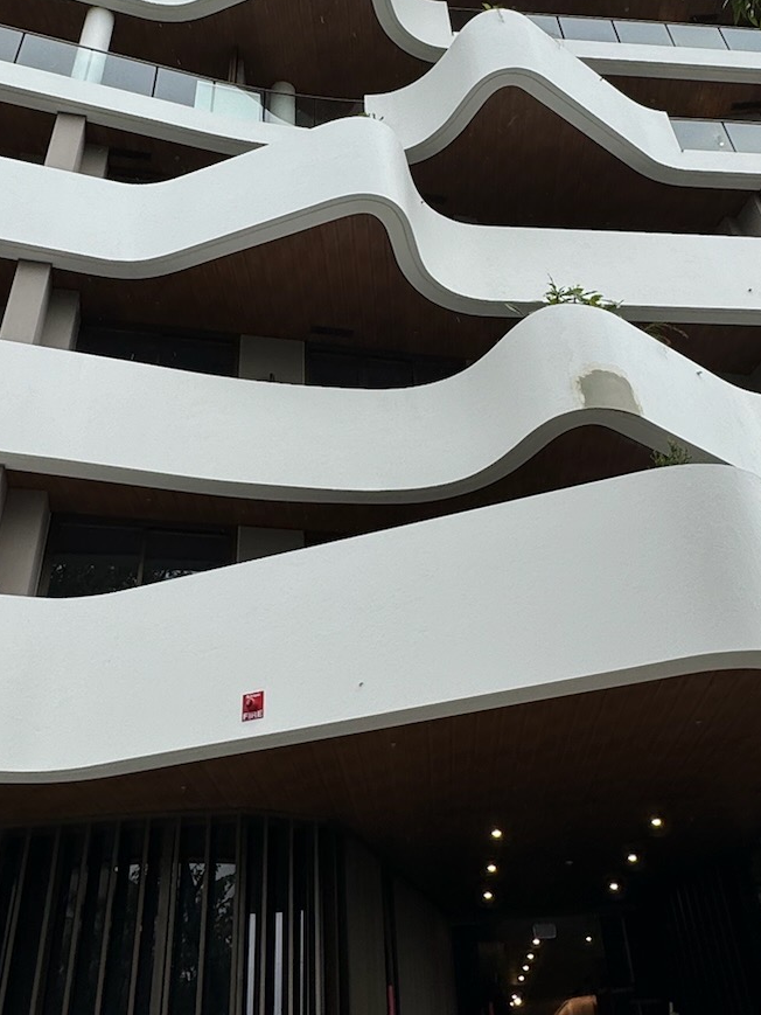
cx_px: 368
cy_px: 361
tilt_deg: +38.6
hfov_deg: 42.9
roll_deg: +3.2
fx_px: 967
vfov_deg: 54.5
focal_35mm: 33
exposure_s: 1/384
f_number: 2.2
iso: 40
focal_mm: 2.22
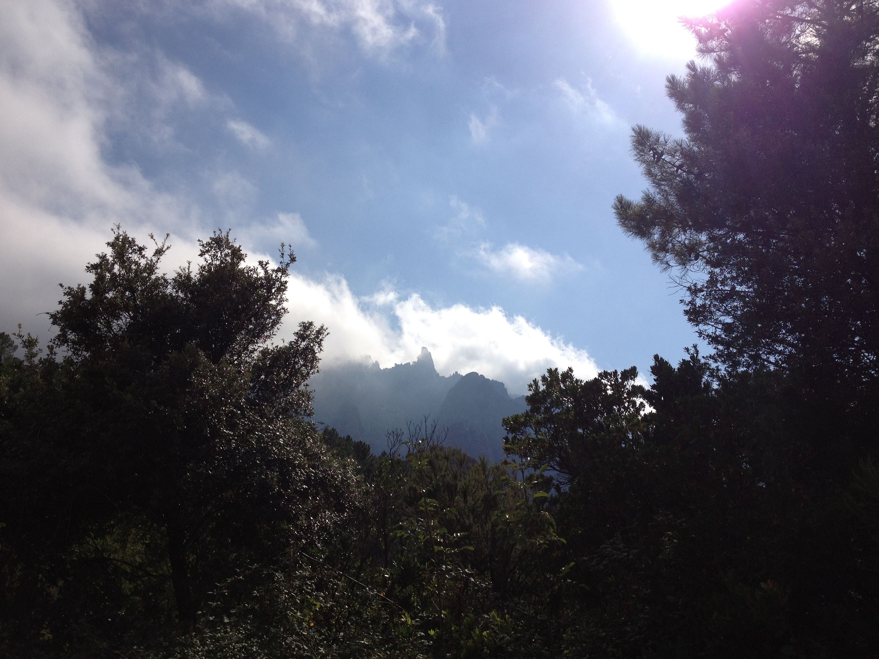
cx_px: 440
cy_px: 330
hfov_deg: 52.6
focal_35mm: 35
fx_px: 889
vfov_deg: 40.7
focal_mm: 4.28
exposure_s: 1/5025
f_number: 2.4
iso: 64
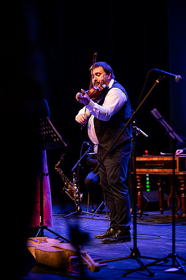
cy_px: 140
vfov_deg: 23.9
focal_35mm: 85
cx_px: 93
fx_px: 659
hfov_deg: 16.1
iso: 500
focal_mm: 85
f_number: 2.2
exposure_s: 1/160
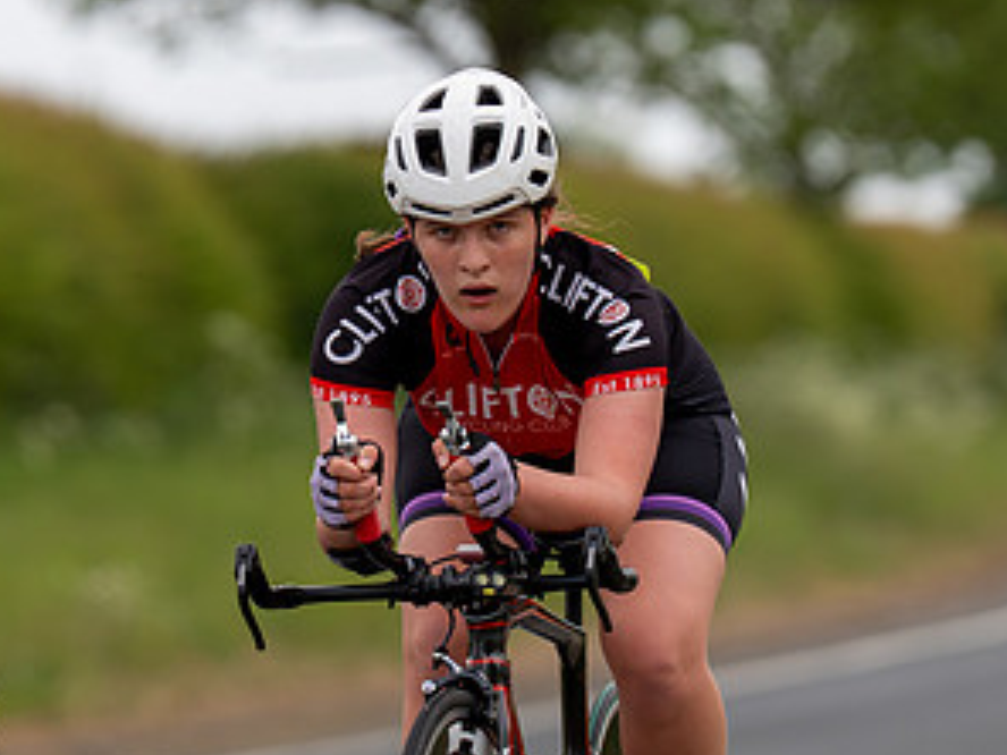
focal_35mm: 439
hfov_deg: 4.5
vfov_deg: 3.4
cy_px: 393
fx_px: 12771
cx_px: 495
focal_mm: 180
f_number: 3.2
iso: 200
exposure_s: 1/1250
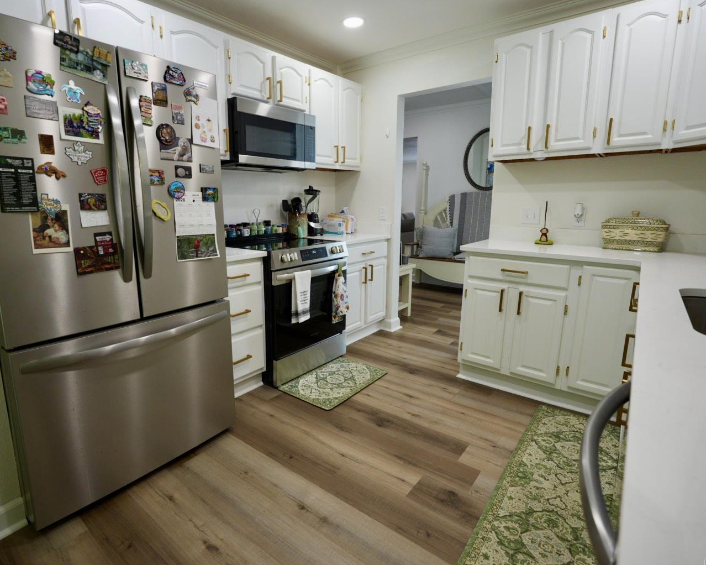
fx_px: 397
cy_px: 270
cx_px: 313
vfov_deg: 70.8
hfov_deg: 83.0
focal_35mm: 19
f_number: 4
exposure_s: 1/160
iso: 800
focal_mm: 16
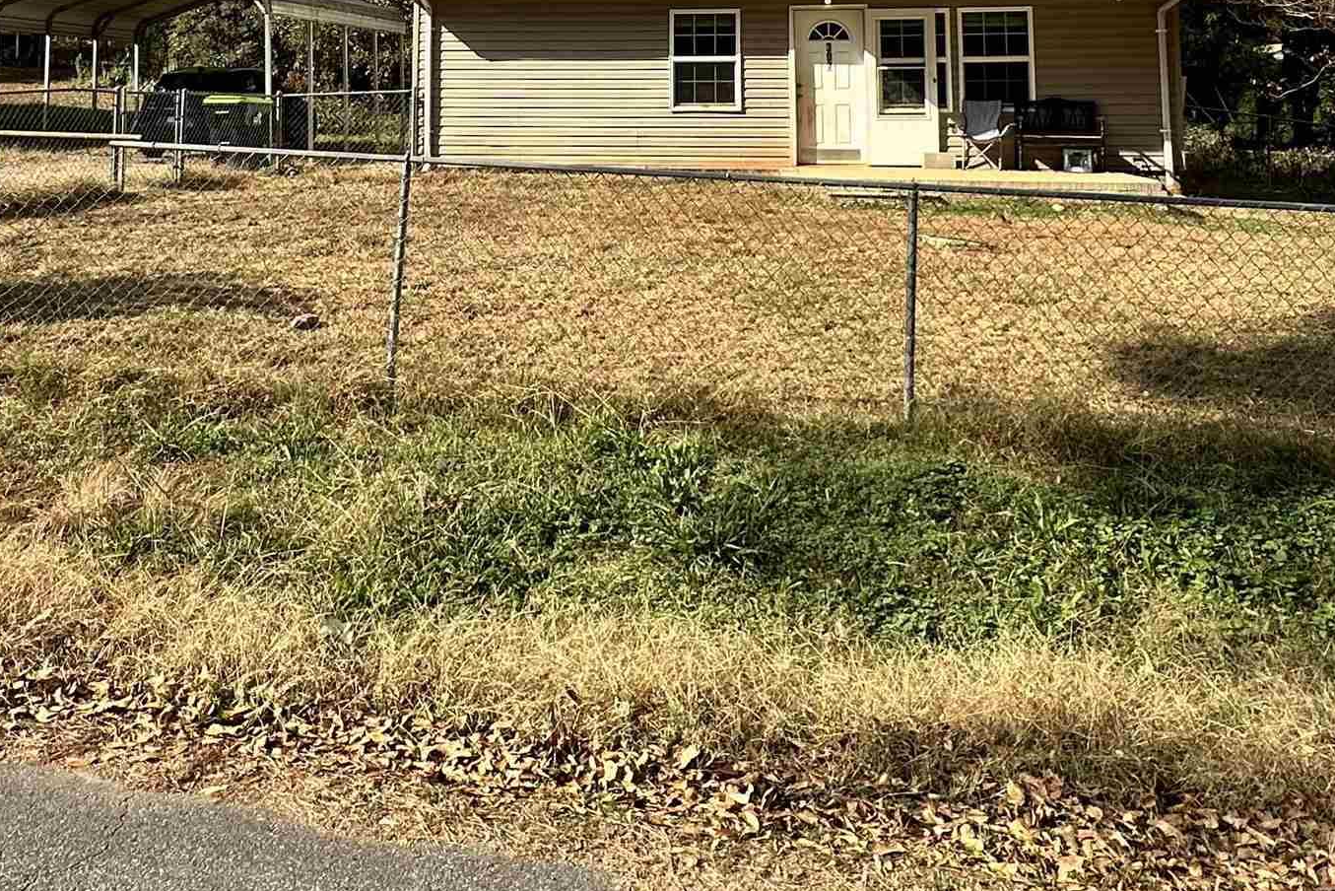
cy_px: 4
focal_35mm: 33
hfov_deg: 57.2
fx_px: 1224
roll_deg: -0.7
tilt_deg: +6.9
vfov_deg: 36.1
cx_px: 635
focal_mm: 2.22
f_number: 2.2
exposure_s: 1/1473
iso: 50
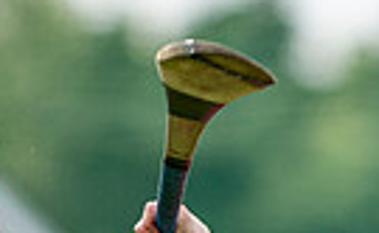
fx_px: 22466
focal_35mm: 2185
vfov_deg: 0.6
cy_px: 284
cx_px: -152
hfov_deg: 1.0
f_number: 2.8
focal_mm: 300
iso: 110
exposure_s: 1/1600
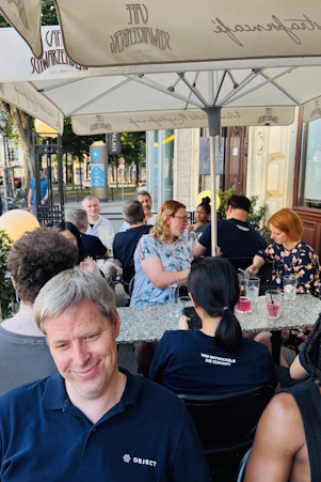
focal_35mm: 28
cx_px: 151
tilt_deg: -10.0
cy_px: 243
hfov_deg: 46.4
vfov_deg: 65.5
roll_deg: -1.2
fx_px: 374
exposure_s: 1/121
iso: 64
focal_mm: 5.96
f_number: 1.6
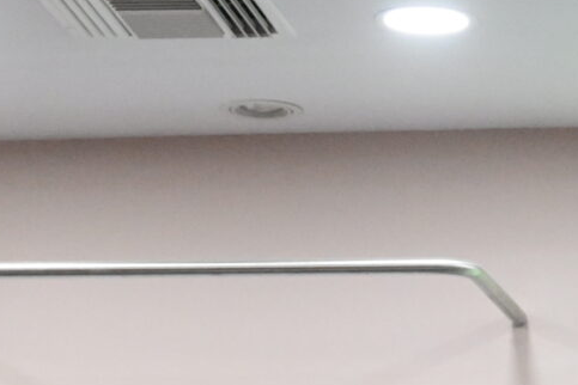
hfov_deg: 5.5
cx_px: 1100
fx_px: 5956
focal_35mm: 371
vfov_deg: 3.7
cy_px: 840
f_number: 4.5
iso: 6400
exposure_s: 1/320
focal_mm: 70
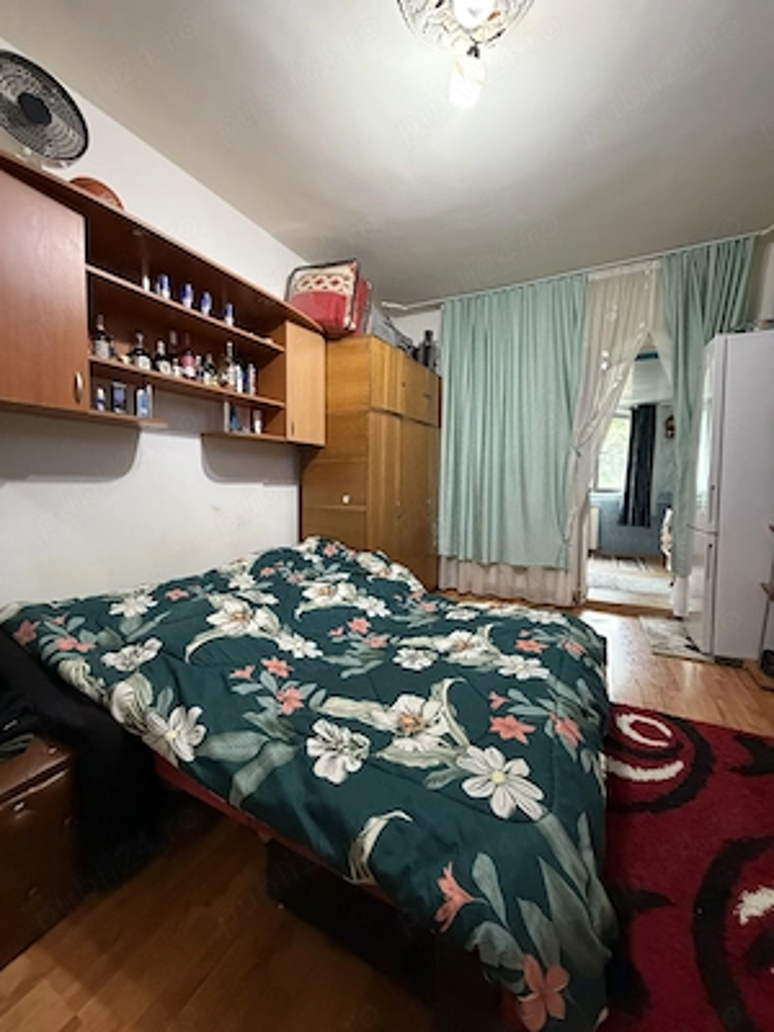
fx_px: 417
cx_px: 387
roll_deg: -0.7
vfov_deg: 102.1
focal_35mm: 14
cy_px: 516
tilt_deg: -4.7
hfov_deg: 85.7
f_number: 2.2
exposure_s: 1/50
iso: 640
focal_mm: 2.22
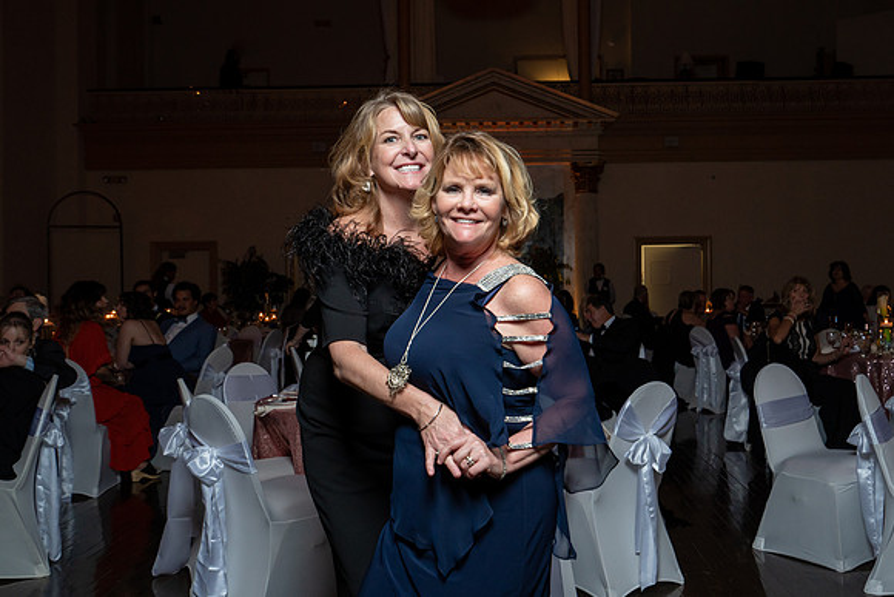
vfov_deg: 35.4
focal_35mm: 38
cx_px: 473
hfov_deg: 51.1
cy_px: 283
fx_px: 935
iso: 1250
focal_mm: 35
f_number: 5.6
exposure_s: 1/200
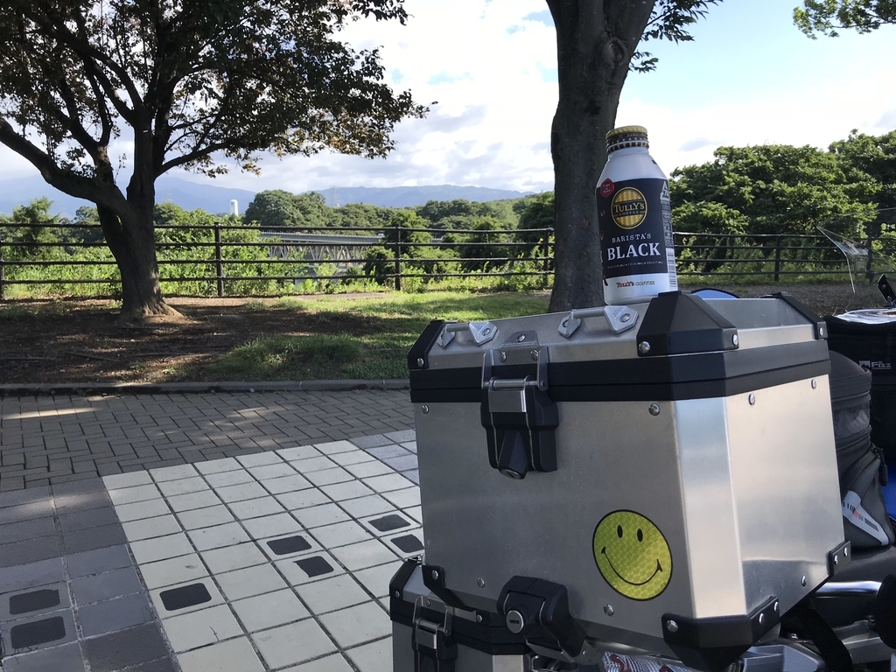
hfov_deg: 63.4
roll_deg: +0.3
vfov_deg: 49.7
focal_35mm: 28
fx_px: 725
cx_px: 448
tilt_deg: -7.5
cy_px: 336
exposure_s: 1/1140
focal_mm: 3.99
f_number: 1.8
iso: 20
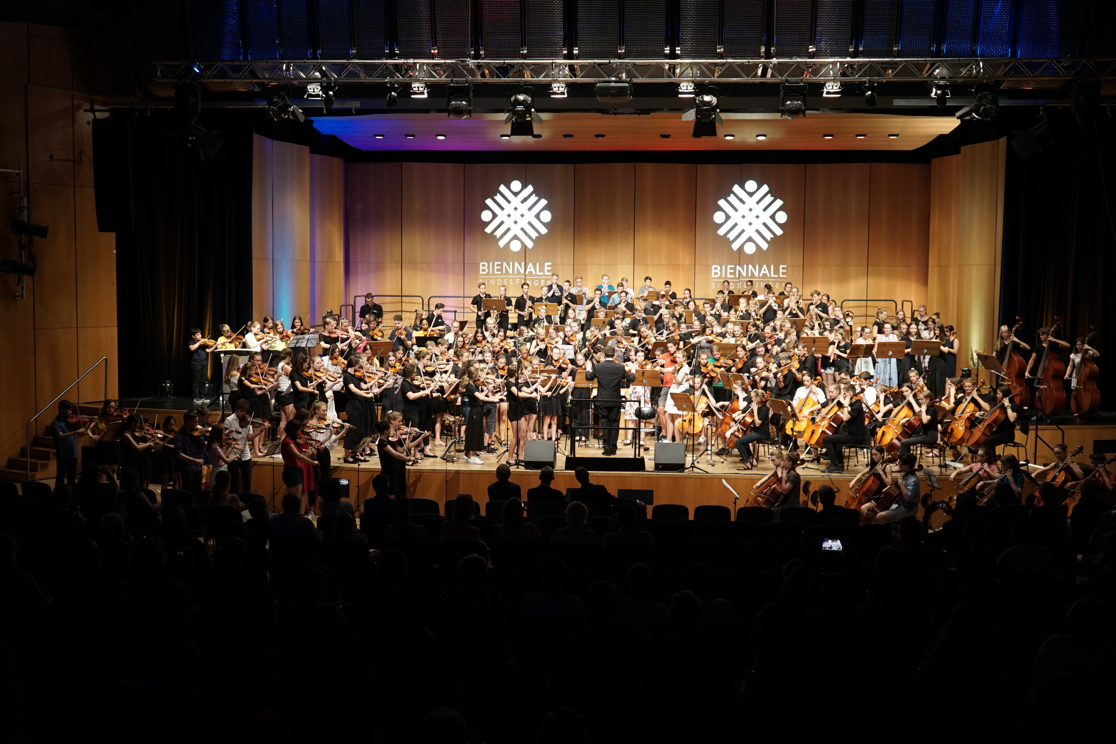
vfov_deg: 32.6
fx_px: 1271
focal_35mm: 41
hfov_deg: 47.4
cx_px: 552
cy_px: 378
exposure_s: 1/80
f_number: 5.6
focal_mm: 40
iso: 2000
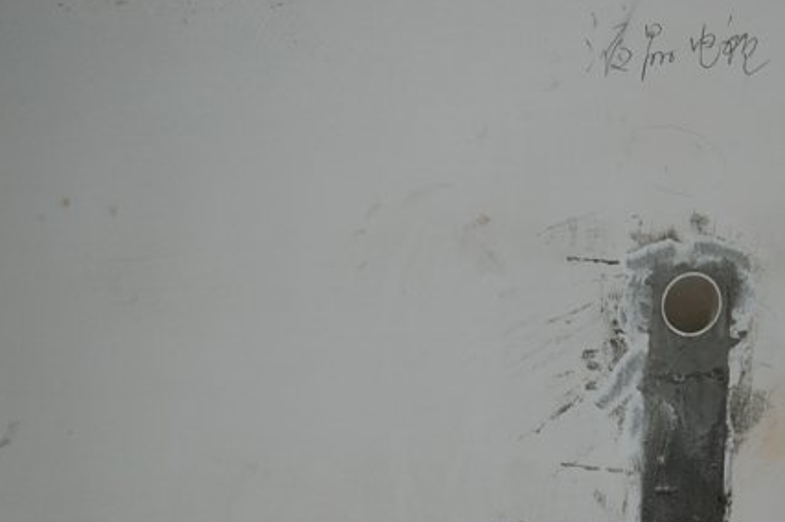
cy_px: 448
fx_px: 1612
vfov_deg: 18.2
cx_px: 623
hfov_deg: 26.9
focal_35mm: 74
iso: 400
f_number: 4.5
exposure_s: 1/80
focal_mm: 28
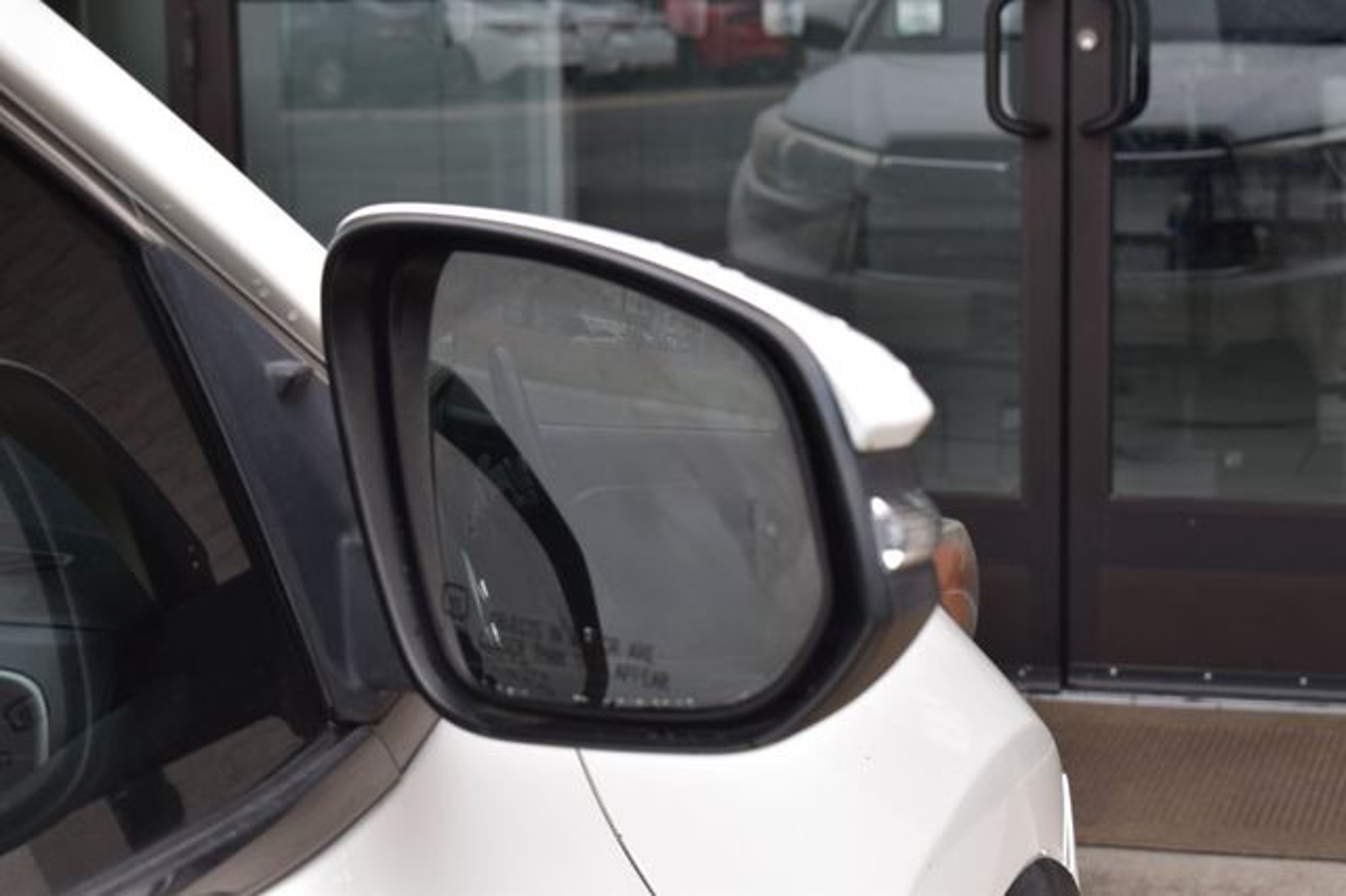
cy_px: 448
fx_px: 3083
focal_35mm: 82
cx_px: 673
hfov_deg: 24.6
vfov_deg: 16.5
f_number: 9
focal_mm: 55
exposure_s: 1/125
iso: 400
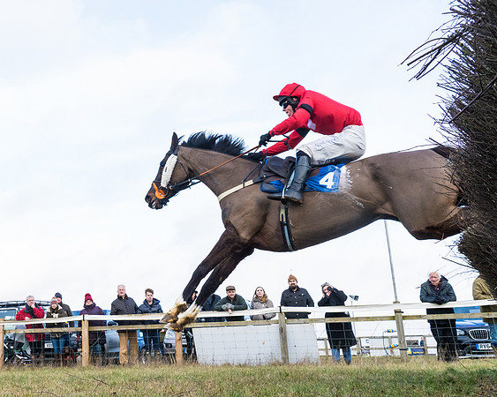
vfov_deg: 30.2
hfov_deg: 36.1
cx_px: 88
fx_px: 730
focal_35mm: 50
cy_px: 125
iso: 2000
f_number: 8
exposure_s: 1/1600
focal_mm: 32
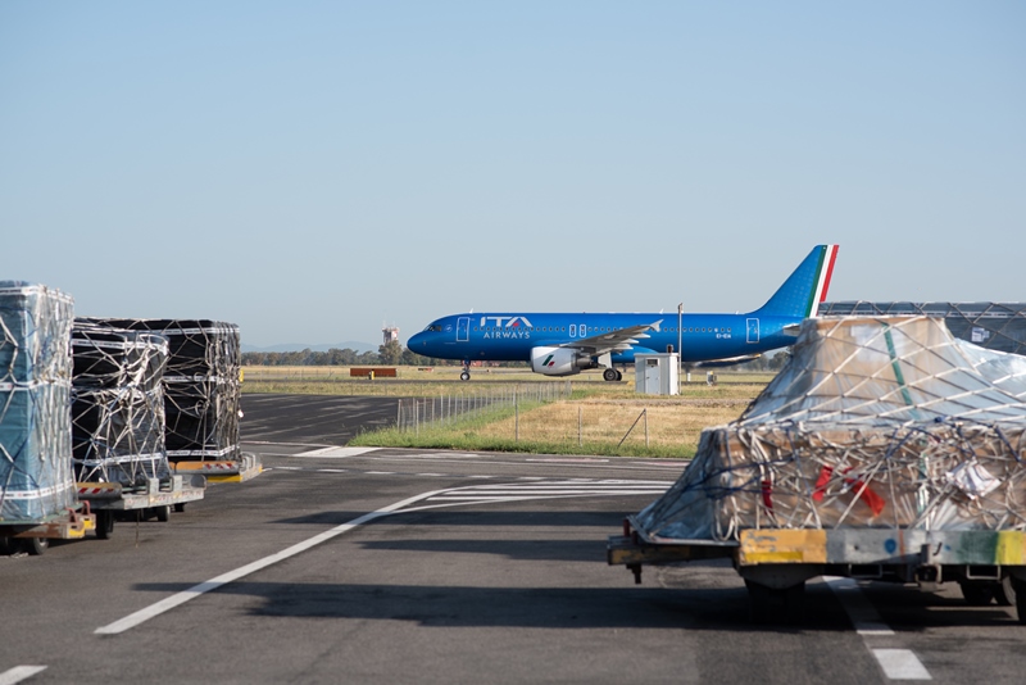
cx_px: 513
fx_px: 2423
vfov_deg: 16.1
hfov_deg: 23.9
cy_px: 342
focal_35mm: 85
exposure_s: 1/1250
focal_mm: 85
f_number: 4.5
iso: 160
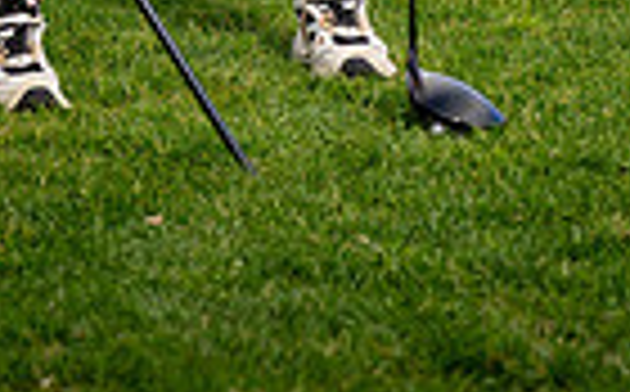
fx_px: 3651
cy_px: -523
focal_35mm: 213
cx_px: 76
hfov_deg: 9.8
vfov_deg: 5.9
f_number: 4
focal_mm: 65
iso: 100
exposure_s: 1/1000
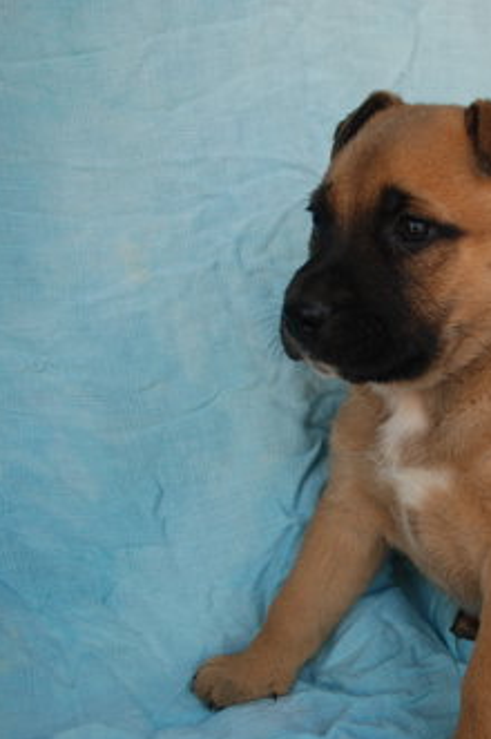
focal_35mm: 50
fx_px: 1025
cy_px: 372
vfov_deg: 39.6
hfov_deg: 25.0
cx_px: 540
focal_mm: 22
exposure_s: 1/80
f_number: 4.5
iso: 200
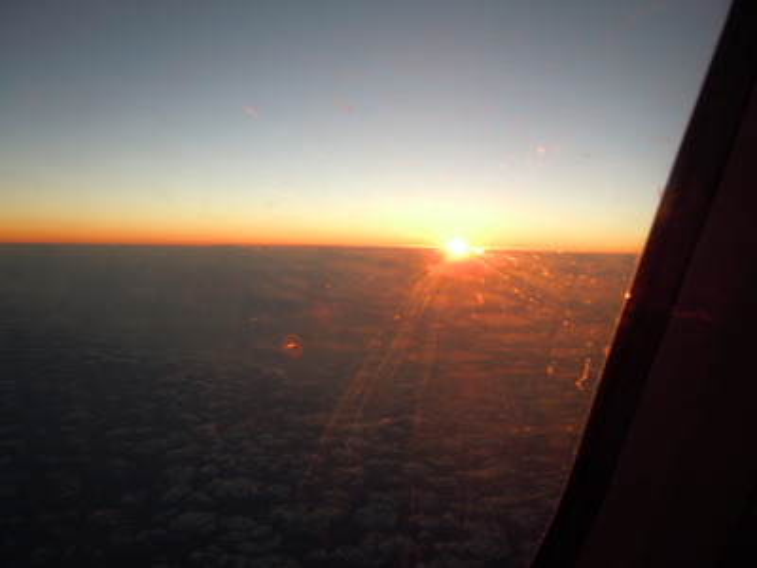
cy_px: 284
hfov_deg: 60.0
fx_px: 656
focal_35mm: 30
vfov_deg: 46.8
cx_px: 378
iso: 100
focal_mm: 5.4
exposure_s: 1/125
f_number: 3.5
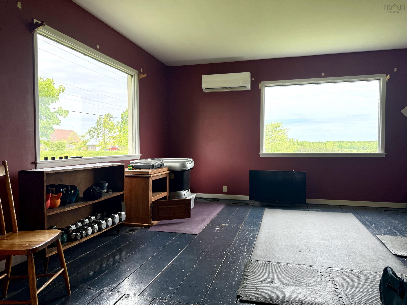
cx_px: 204
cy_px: 152
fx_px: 282
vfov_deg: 56.8
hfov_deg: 71.6
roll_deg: +1.4
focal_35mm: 24
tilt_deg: -1.6
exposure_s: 1/445
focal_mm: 6.76
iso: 80
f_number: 1.78
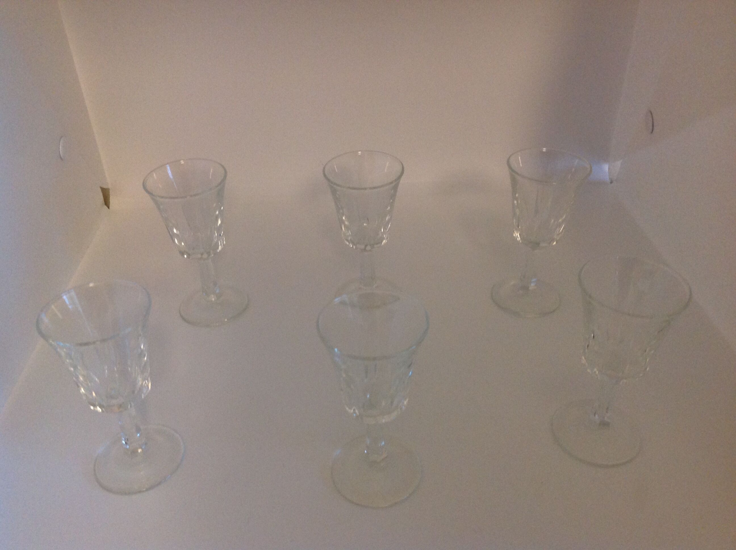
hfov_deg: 52.7
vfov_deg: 40.6
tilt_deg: -33.5
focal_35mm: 35
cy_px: 275
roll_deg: +2.0
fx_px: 743
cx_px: 368
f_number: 2.4
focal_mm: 4.28
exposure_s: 1/17
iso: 200
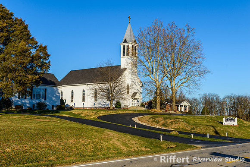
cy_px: 84
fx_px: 313
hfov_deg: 43.6
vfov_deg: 29.9
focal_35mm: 45
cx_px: 125
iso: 100
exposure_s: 1/500
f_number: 7.1
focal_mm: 45
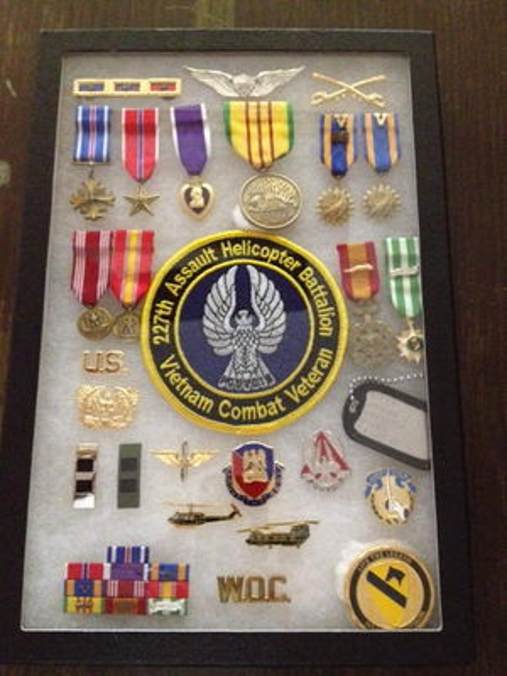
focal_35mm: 35
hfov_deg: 40.7
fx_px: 683
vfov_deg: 52.6
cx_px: 254
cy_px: 338
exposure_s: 1/15
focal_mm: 4.28
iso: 800
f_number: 2.4
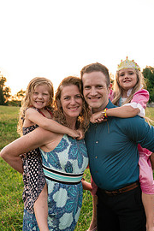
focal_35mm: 40
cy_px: 141
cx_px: 83
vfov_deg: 48.1
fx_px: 257
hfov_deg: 33.4
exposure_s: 1/800
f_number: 2.8
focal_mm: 24
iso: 400
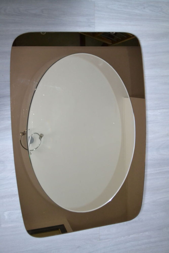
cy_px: 126
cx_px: 84
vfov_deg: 49.5
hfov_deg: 34.2
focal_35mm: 39
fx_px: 274
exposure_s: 1/60
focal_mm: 26
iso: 2500
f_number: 4.2
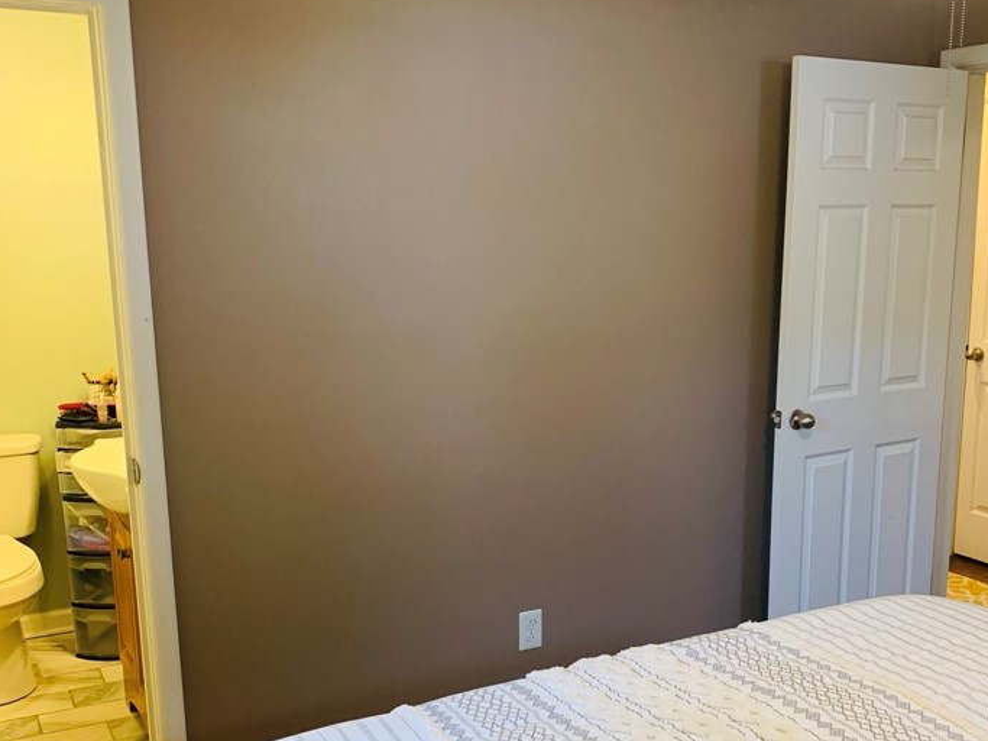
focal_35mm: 39
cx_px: 553
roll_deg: +1.5
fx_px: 1113
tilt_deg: -12.2
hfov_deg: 47.8
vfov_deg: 36.6
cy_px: 465
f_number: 1.8
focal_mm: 4.25
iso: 320
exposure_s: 1/60
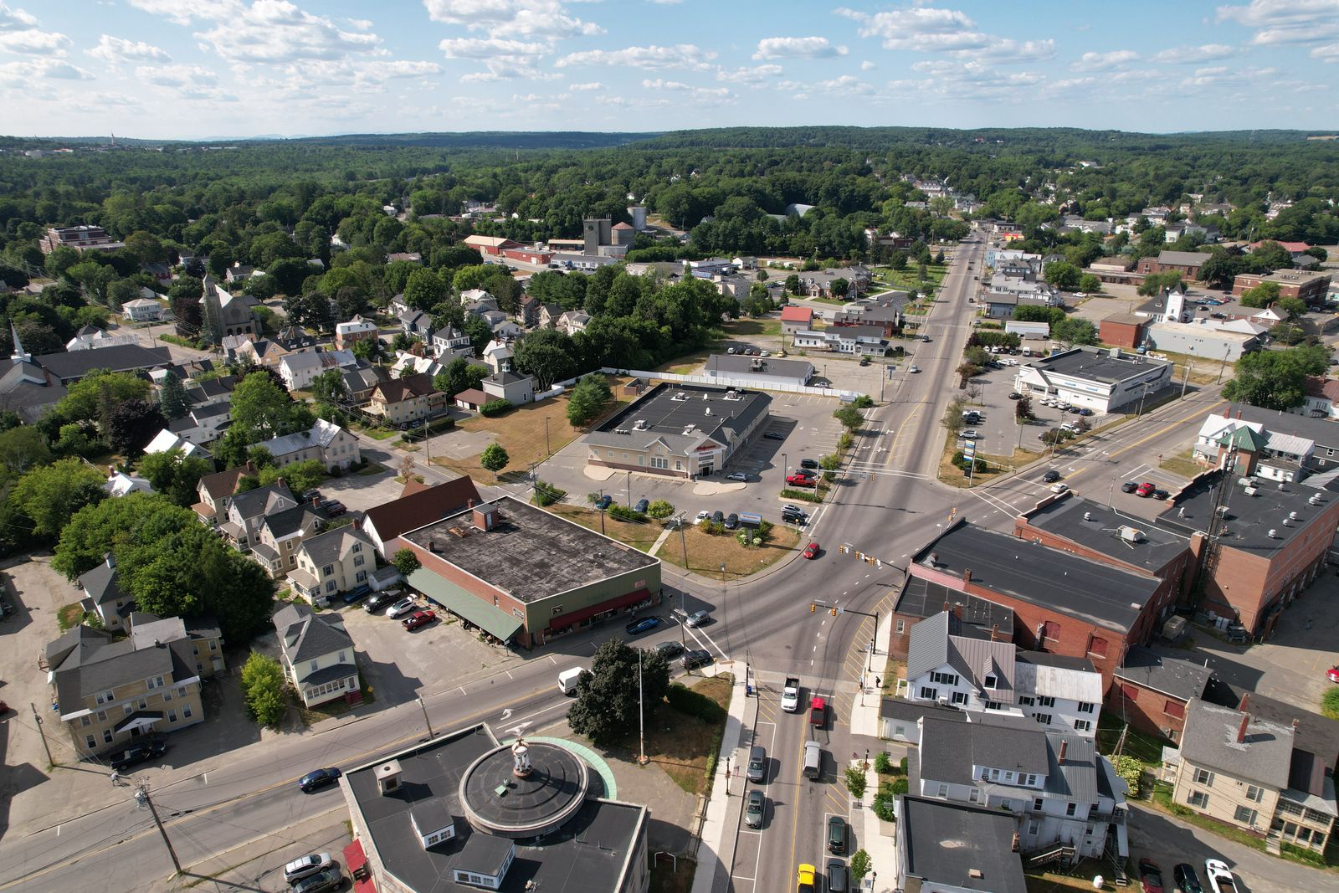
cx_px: 670
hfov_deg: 78.6
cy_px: 446
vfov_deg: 57.2
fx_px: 818
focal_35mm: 22
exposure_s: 1/100
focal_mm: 8.38
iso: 100
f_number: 2.8
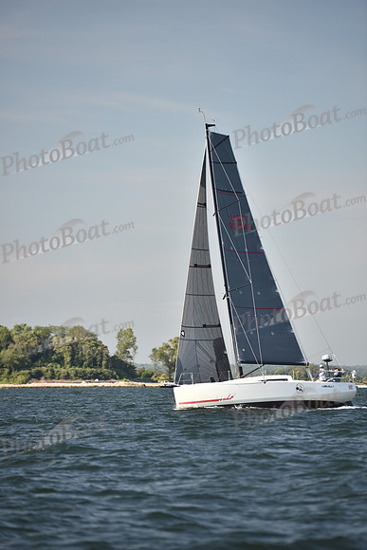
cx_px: 184
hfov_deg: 6.9
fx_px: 3056
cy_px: 275
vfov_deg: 10.3
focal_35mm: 200
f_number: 3.5
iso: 250
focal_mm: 200
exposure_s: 1/640
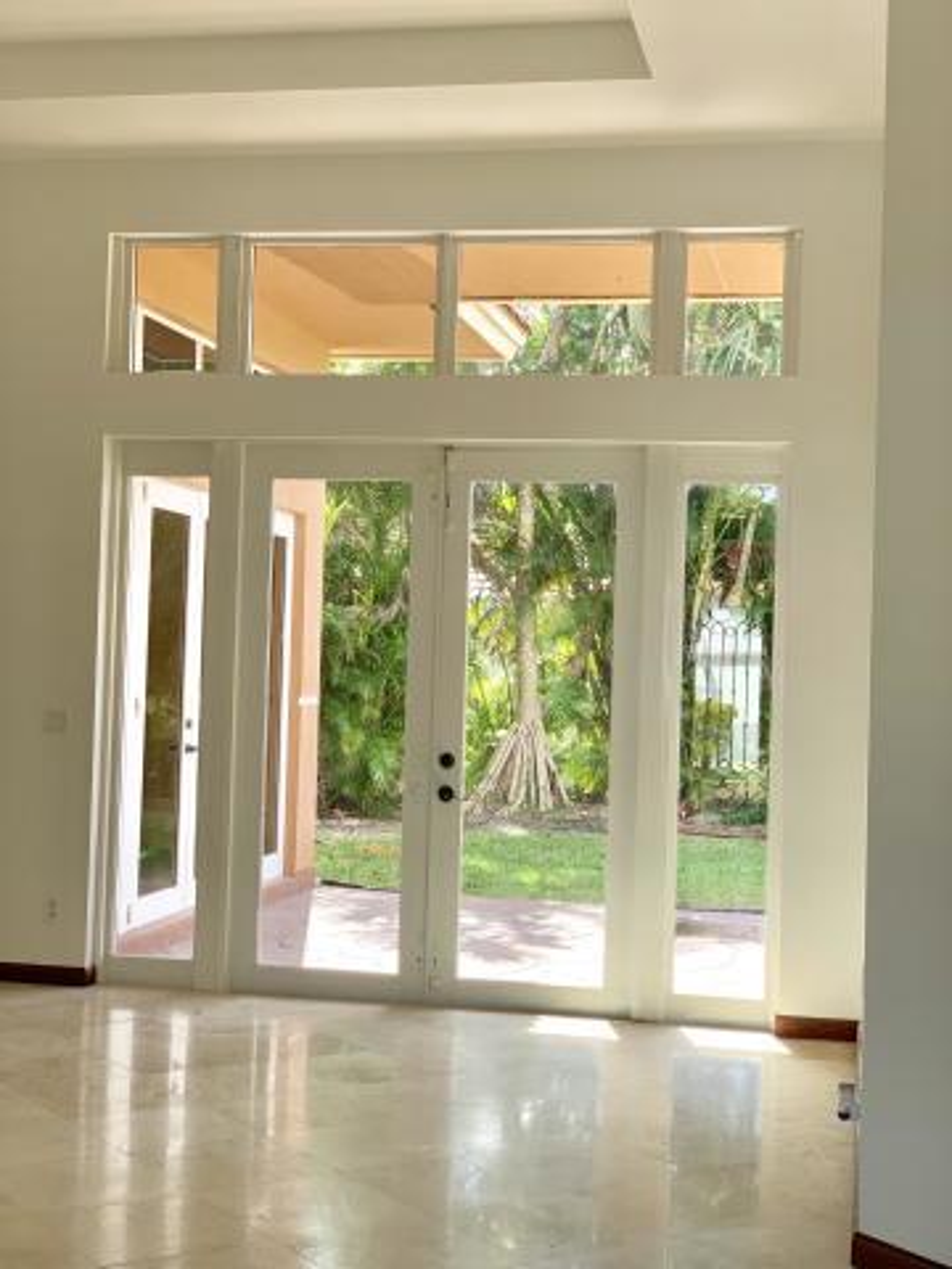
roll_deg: -1.5
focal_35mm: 52
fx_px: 1907
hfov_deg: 28.0
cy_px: 634
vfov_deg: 36.8
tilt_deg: +1.8
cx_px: 476
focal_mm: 6
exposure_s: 1/122
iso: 40
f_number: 2.4
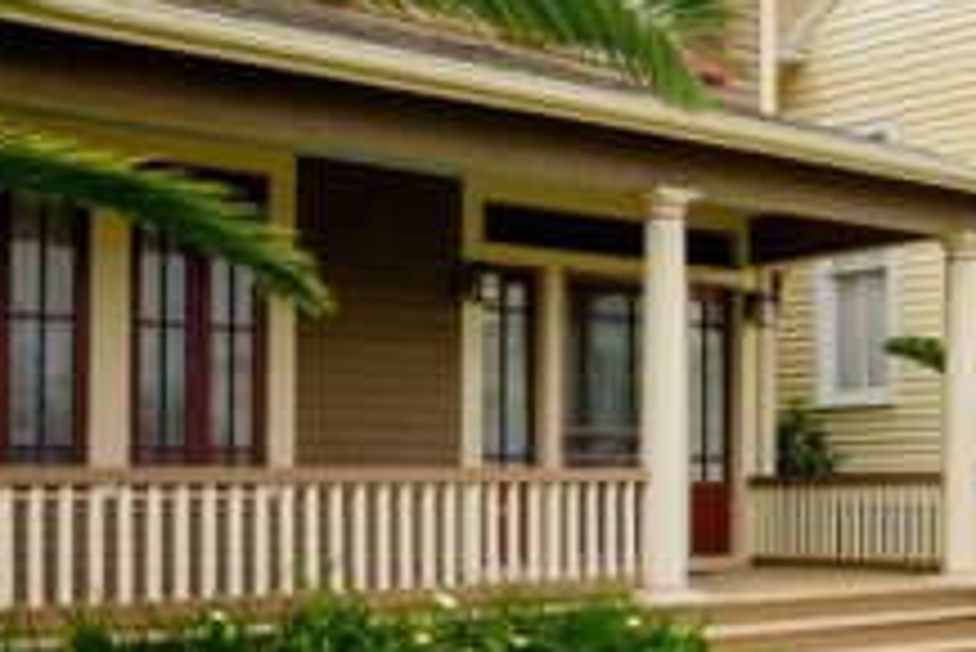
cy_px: 445
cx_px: 1138
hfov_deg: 30.0
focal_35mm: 58
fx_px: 1573
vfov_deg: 23.3
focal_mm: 14
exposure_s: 1/60
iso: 500
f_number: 8
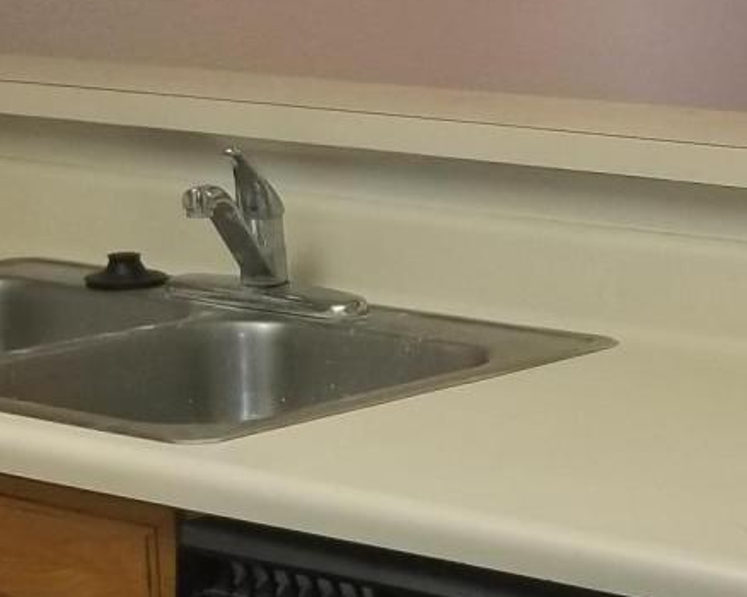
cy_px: 507
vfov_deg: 13.2
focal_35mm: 116
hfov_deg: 16.2
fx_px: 2563
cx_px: 786
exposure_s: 1/60
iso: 100
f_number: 1.7
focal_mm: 4.25
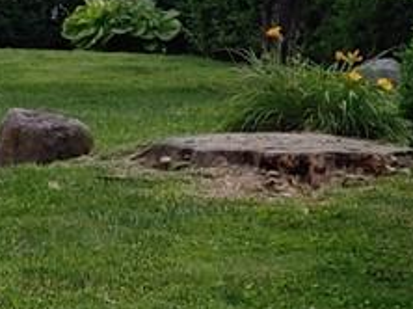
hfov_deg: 8.4
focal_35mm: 231
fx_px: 2753
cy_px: 78
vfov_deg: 6.4
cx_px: -220
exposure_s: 1/386
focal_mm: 5.88
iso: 50
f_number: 2.4
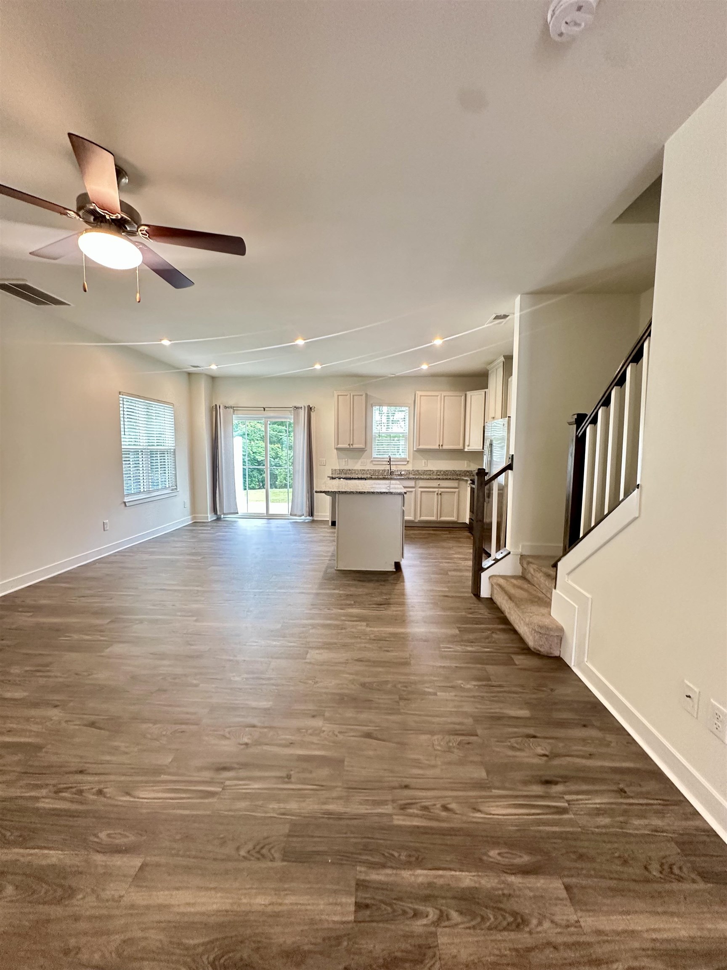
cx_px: 364
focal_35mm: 14
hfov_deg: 85.7
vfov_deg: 102.1
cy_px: 485
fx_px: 392
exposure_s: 1/60
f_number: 2.2
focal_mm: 2.22
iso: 320
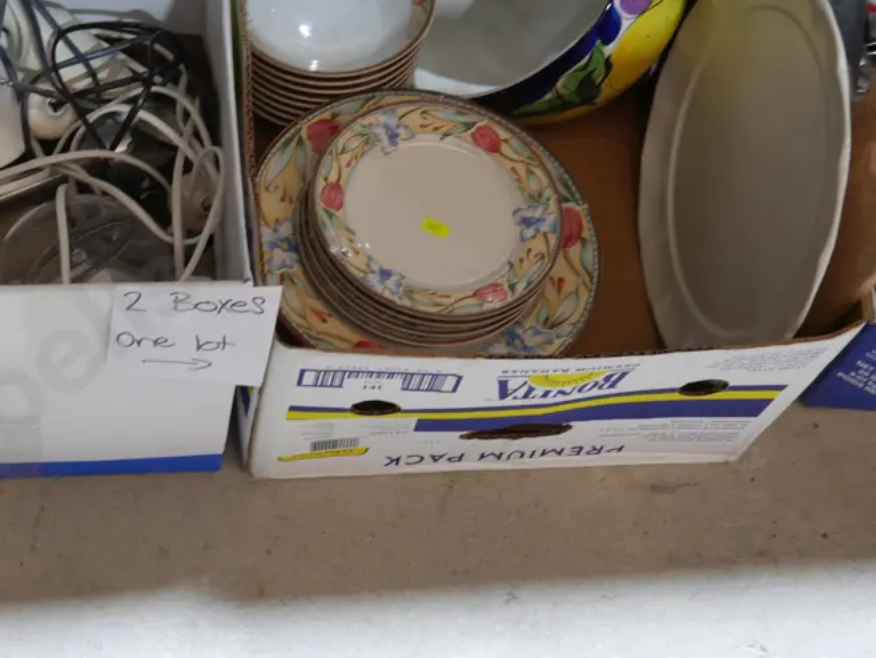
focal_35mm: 56
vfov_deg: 25.9
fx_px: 1418
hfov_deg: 34.0
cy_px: 200
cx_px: 280
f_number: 4
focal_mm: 18
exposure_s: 1/60
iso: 800
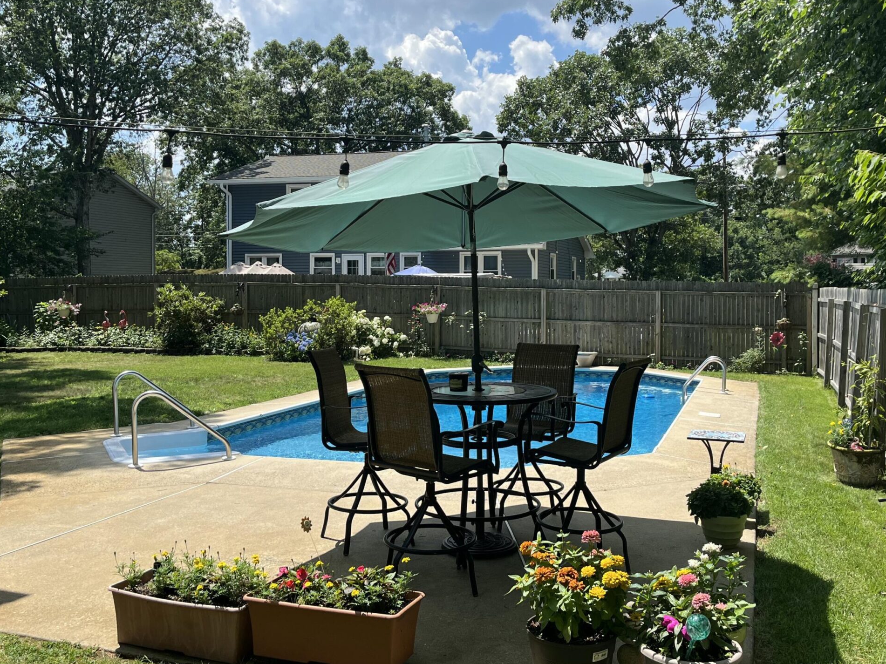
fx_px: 896
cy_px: 301
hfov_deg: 52.6
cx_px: 475
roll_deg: -0.8
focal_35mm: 35
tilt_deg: -2.2
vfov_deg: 40.7
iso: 50
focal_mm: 5.1
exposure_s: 1/2632
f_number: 1.6
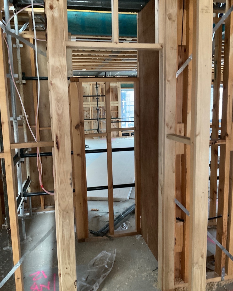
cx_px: 118
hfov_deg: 47.1
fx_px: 267
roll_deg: +1.5
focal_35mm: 31
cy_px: 143
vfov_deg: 57.2
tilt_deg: -8.2
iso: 320
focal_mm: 3
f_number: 1.8
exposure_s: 1/30
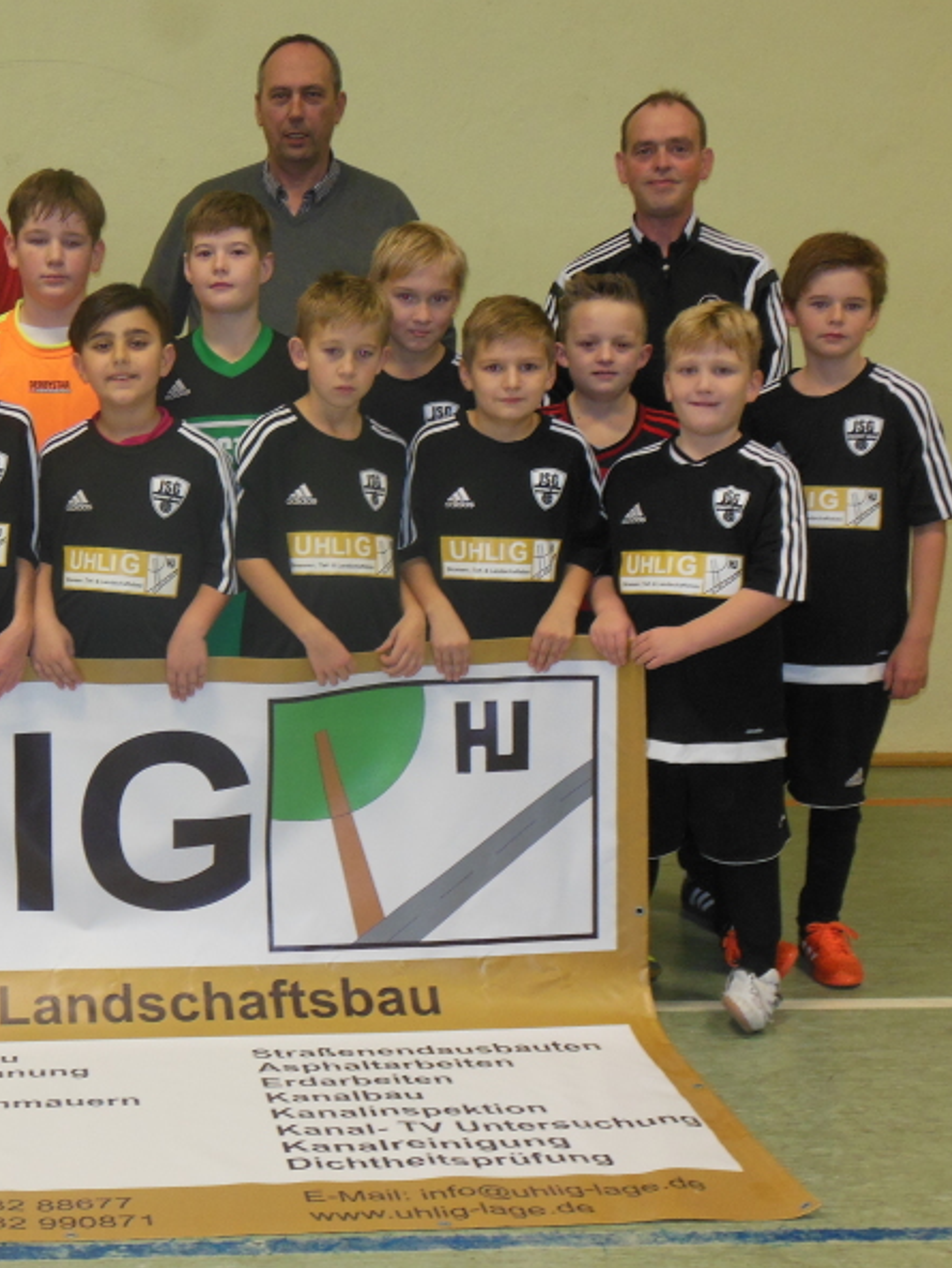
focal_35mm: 58
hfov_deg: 24.6
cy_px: 629
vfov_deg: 33.2
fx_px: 2126
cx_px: 122
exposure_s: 1/30
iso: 250
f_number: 3.8
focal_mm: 7.7
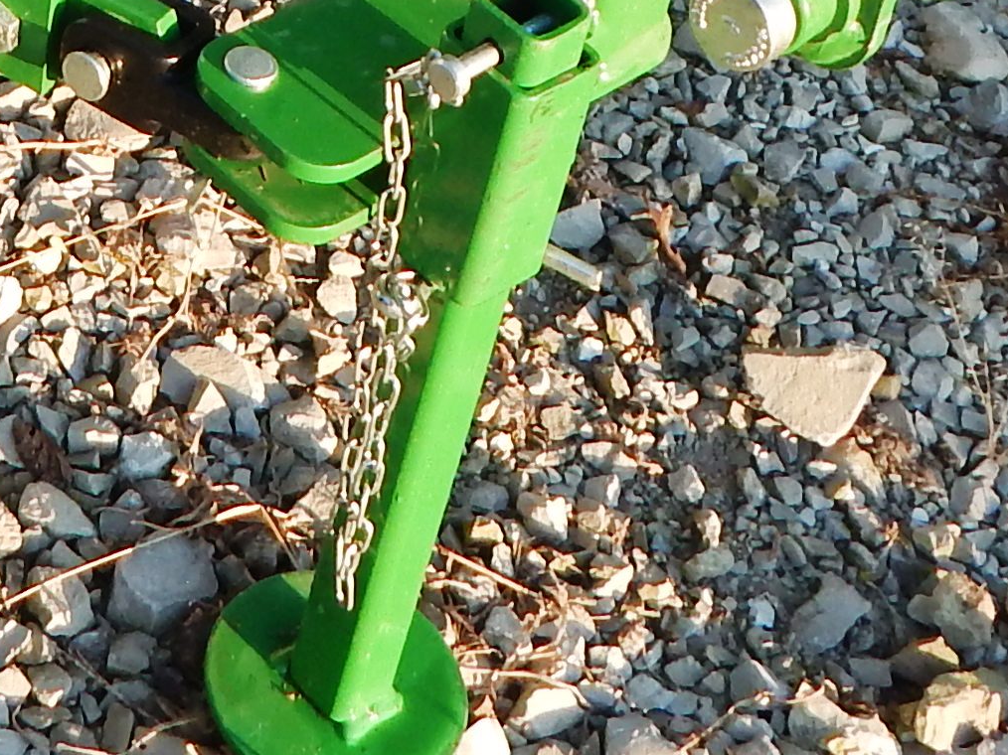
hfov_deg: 19.3
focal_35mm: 100
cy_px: -548
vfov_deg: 13.5
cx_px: 100
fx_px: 2911
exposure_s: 1/250
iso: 125
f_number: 3
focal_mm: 4
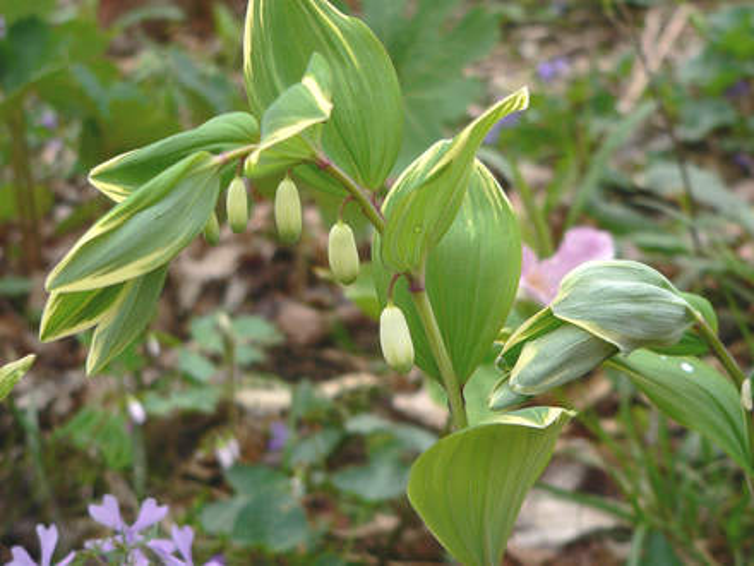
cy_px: 283
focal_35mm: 83
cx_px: 377
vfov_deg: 17.8
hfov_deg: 23.6
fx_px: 1808
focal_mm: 13.8
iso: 80
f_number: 3.3
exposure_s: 1/250
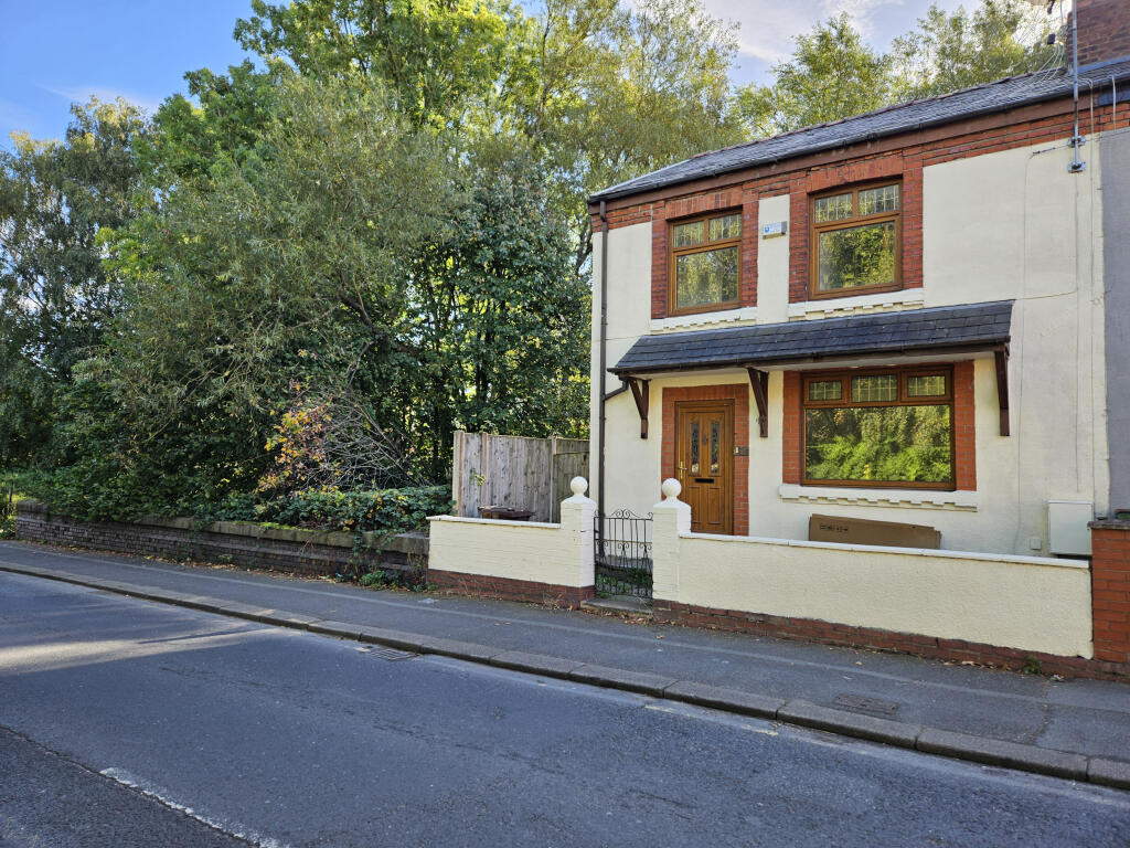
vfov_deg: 58.9
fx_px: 751
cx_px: 565
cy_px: 424
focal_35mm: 23
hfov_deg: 73.9
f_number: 1.8
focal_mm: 5.4
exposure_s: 1/214
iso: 25
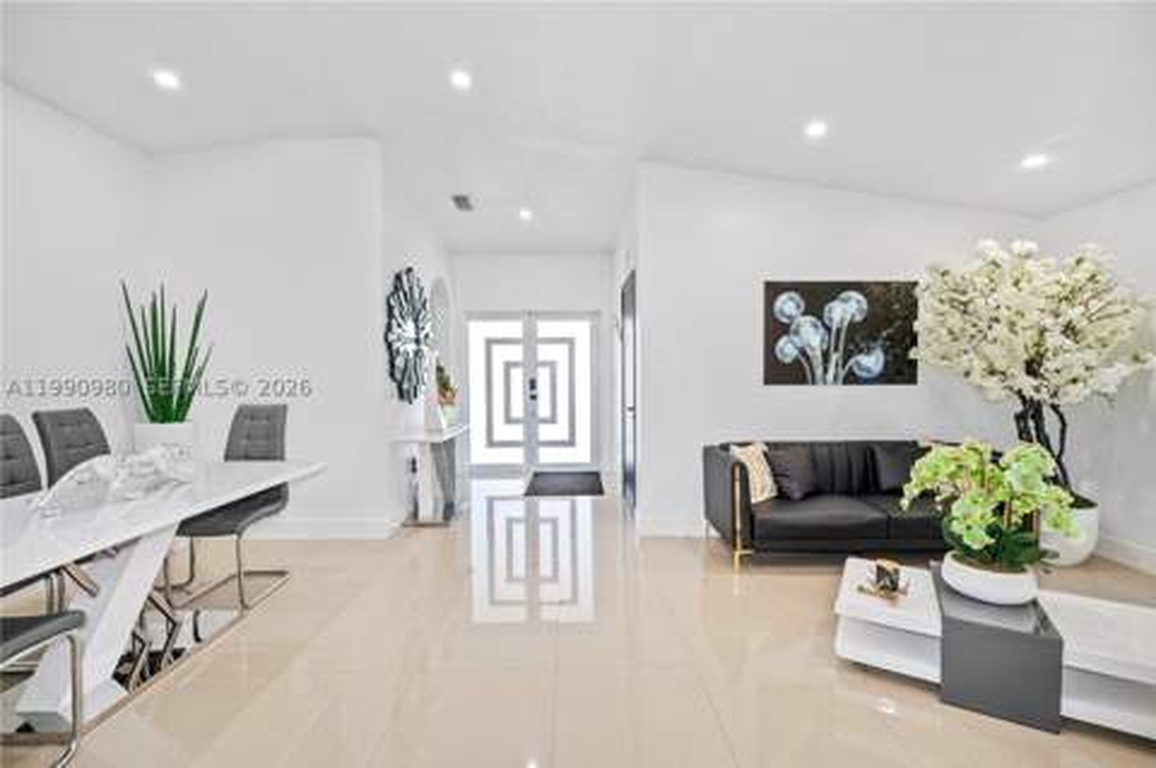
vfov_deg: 73.6
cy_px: 384
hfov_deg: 96.8
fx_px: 513
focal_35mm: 16
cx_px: 578
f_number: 4
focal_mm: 16
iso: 1600
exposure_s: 1/160
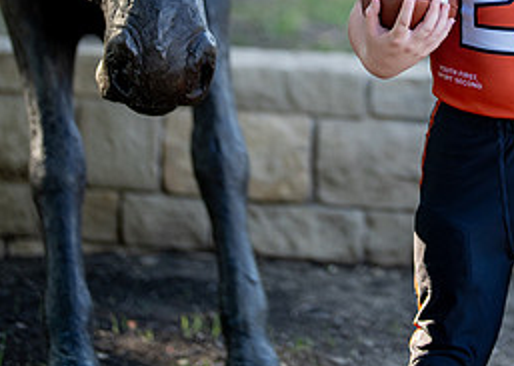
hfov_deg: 14.3
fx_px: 2012
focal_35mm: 138
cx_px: 504
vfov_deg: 10.2
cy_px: -105
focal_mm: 50
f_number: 1.2
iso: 200
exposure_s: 1/1600
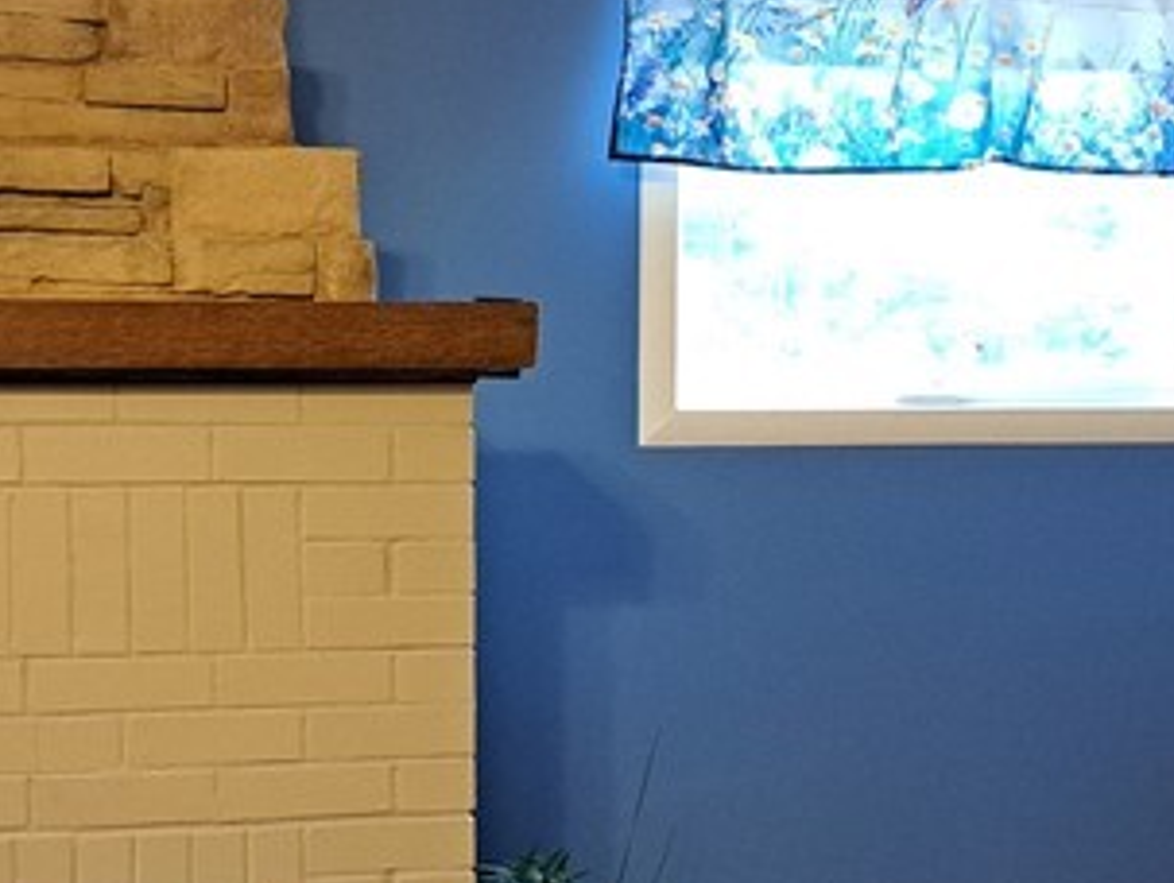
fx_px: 2750
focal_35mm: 81
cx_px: 492
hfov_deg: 24.1
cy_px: 693
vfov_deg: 18.1
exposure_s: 1/40
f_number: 1.8
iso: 320
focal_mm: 5.23
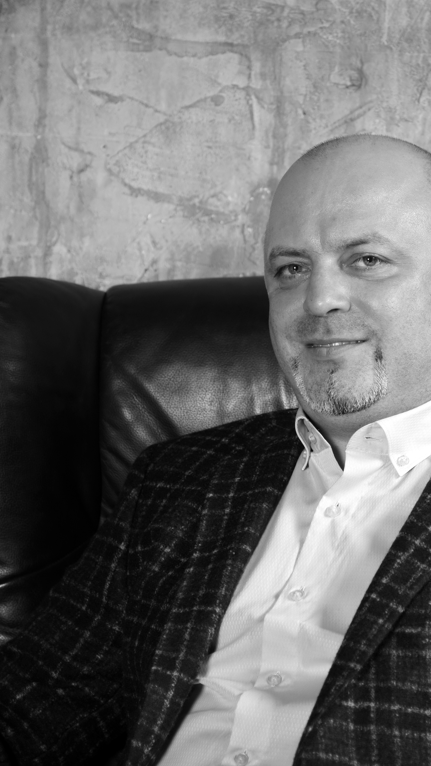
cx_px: 374
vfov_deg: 13.0
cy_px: 383
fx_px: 3352
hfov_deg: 7.3
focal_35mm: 165
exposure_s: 1/200
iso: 100
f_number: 4
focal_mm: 105
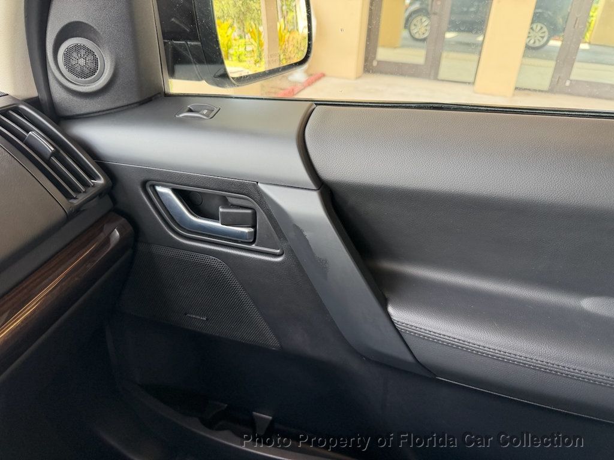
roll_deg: -2.9
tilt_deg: -26.5
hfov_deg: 71.6
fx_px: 426
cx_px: 307
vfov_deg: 56.8
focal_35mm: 24
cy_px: 230
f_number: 1.78
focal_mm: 6.76
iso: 200
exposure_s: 1/96
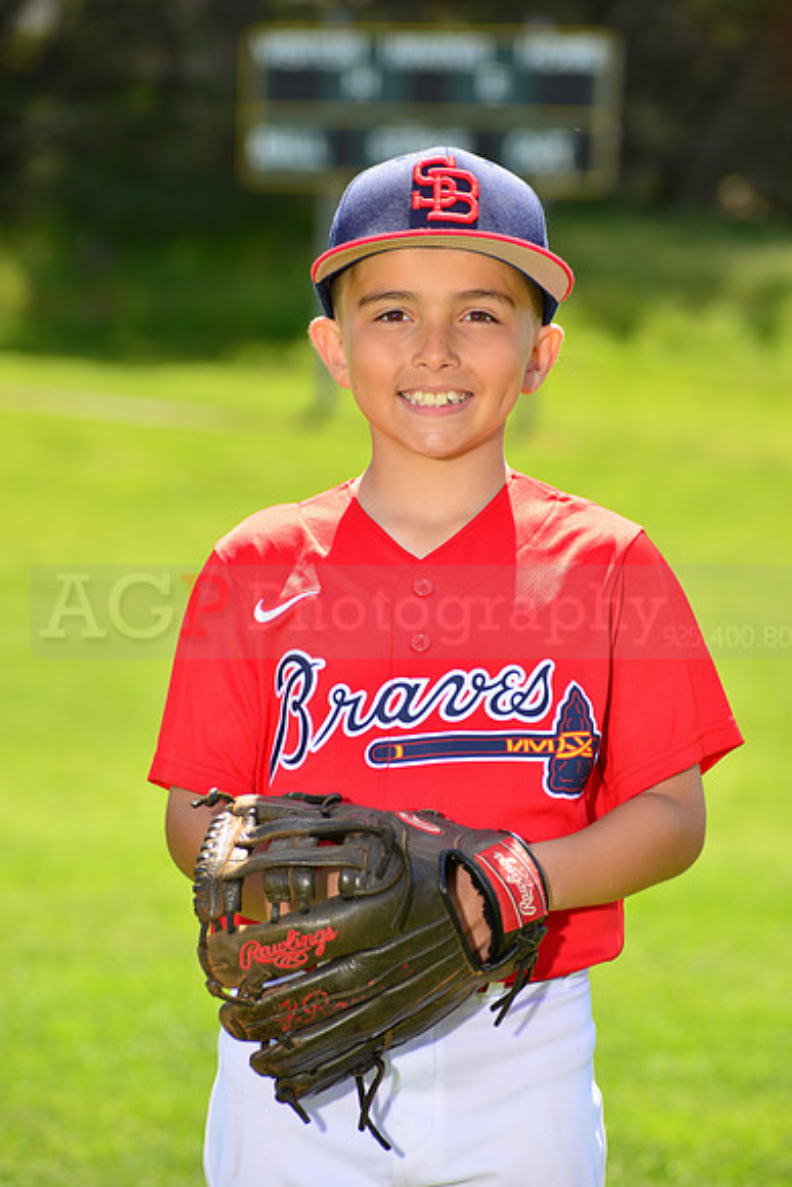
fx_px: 5606
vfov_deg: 12.1
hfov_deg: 8.1
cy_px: 594
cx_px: 396
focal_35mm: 170
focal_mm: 170
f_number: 8
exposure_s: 1/250
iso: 200
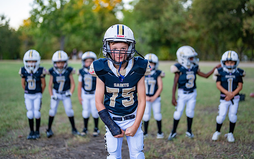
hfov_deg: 38.9
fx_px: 360
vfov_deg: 25.0
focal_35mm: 52
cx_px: 125
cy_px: 73
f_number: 1.2
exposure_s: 1/1000
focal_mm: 50
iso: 500
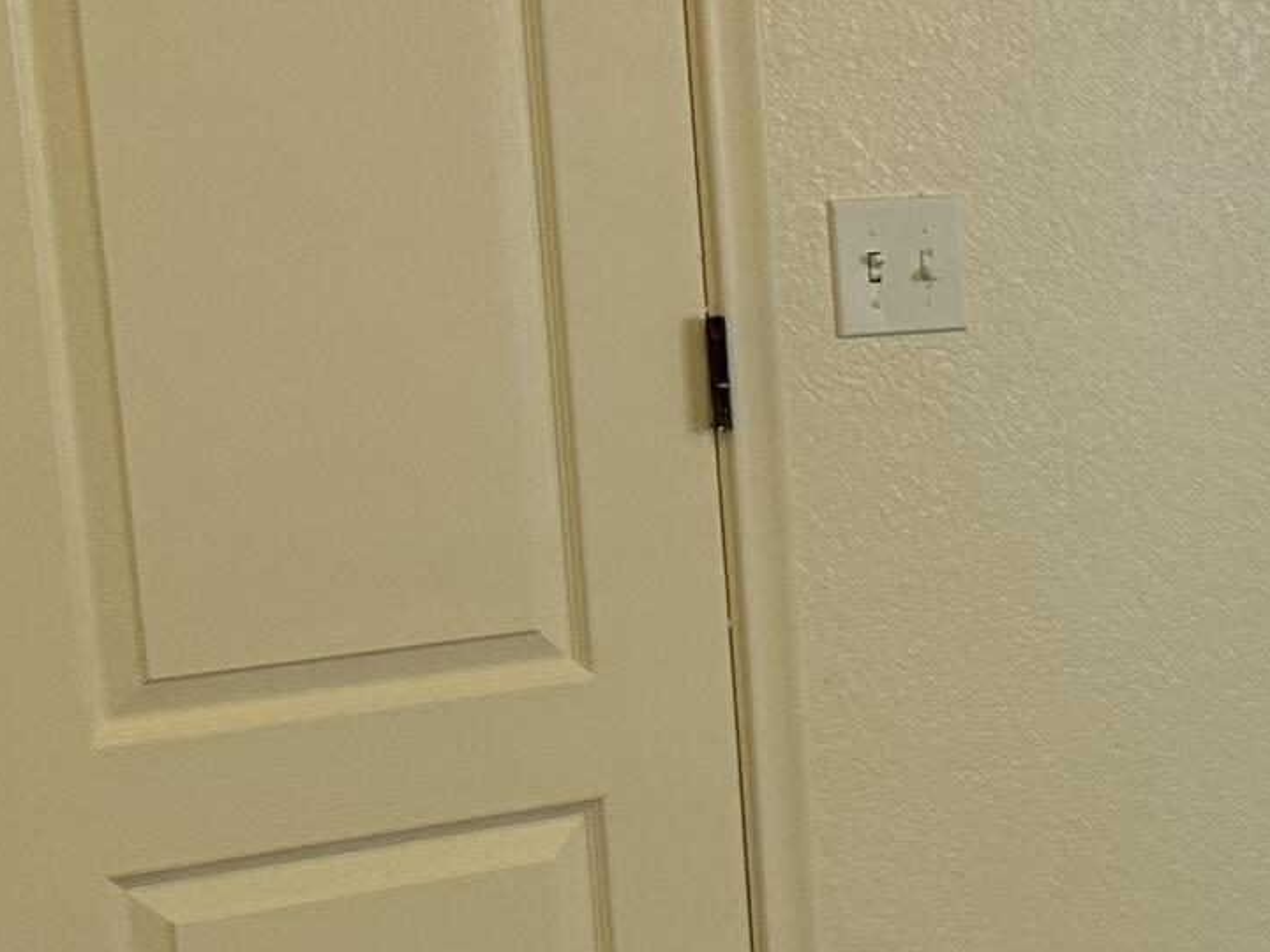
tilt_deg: -13.6
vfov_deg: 14.7
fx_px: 3669
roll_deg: -1.0
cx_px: 2157
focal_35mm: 100
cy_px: 795
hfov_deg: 16.9
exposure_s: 1/120
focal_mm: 6.86
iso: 160
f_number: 1.78
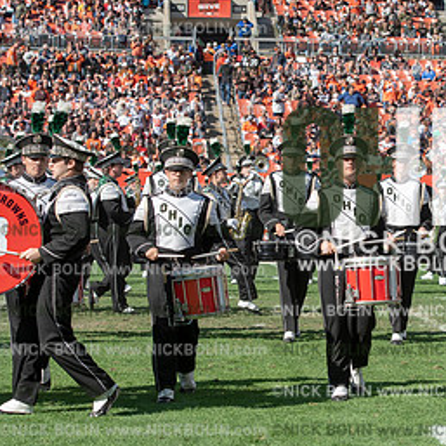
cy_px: 190
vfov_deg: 12.1
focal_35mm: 144
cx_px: 404
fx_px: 2099
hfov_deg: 12.0
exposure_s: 1/2000
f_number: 5
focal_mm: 75
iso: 400
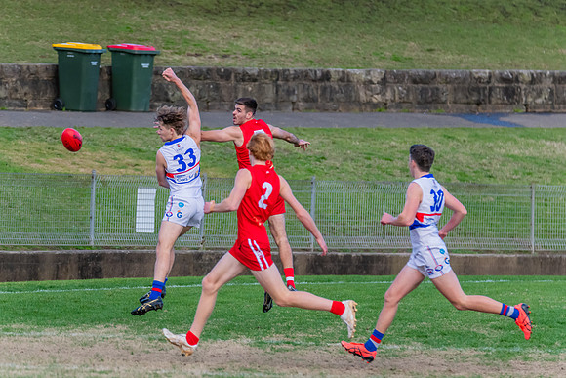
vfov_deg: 3.2
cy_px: 180
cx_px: 264
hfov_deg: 4.9
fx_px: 6680
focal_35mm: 425
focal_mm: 350
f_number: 6
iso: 1600
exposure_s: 1/1600
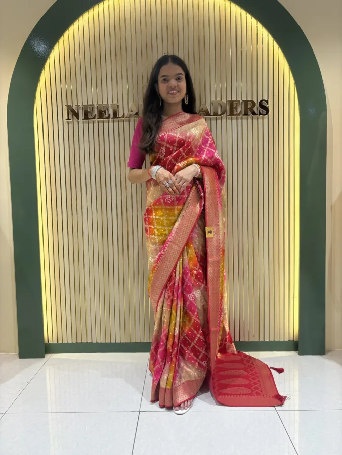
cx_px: 171
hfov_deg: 53.1
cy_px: 228
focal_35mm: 26
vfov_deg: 67.3
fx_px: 342
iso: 50
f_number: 1.6
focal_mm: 5.96
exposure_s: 1/119
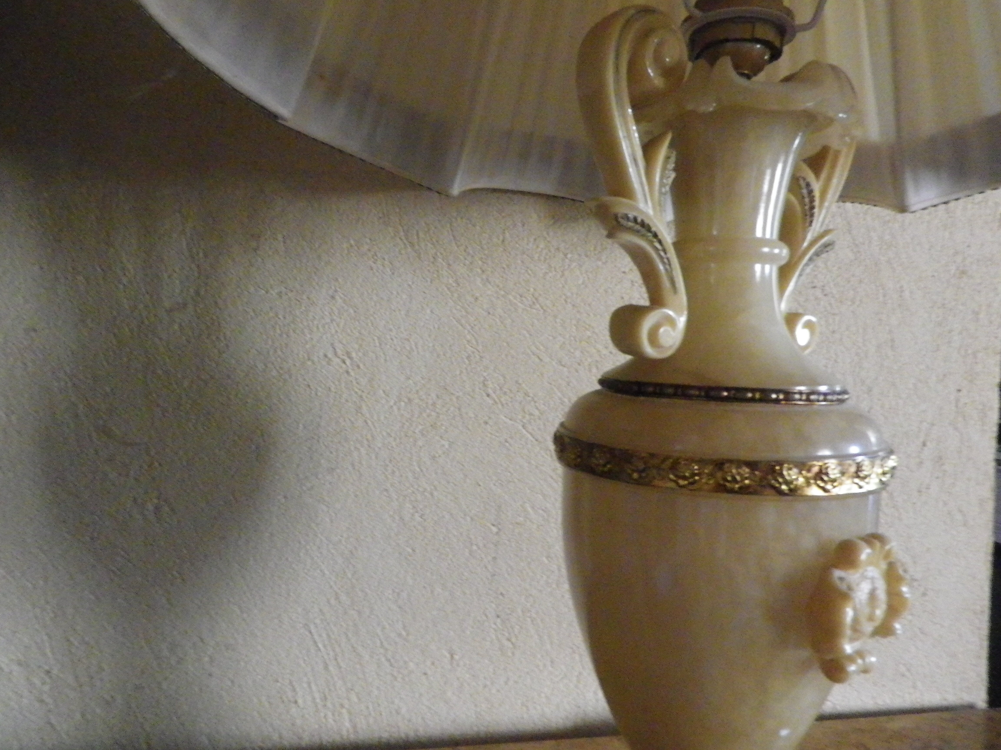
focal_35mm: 25
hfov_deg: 69.4
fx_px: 723
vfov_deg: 54.9
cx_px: 500
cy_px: 375
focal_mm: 4.5
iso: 800
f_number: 3.5
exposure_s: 1/10
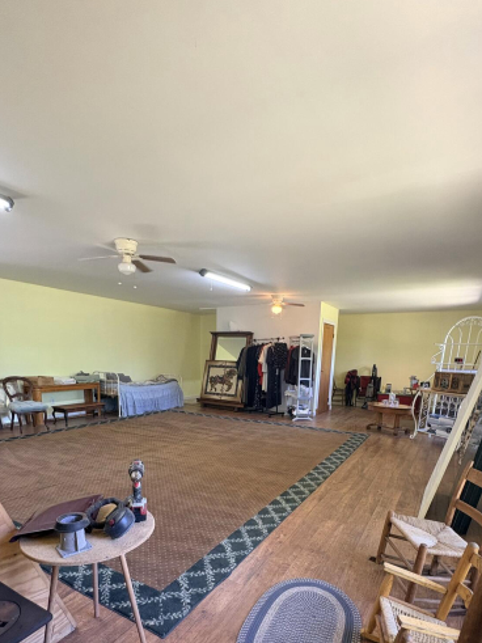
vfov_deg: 81.7
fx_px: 353
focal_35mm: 19
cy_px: 430
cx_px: 240
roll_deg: -2.0
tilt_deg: -12.1
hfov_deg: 68.7
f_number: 2.2
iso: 250
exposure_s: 1/60
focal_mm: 2.22
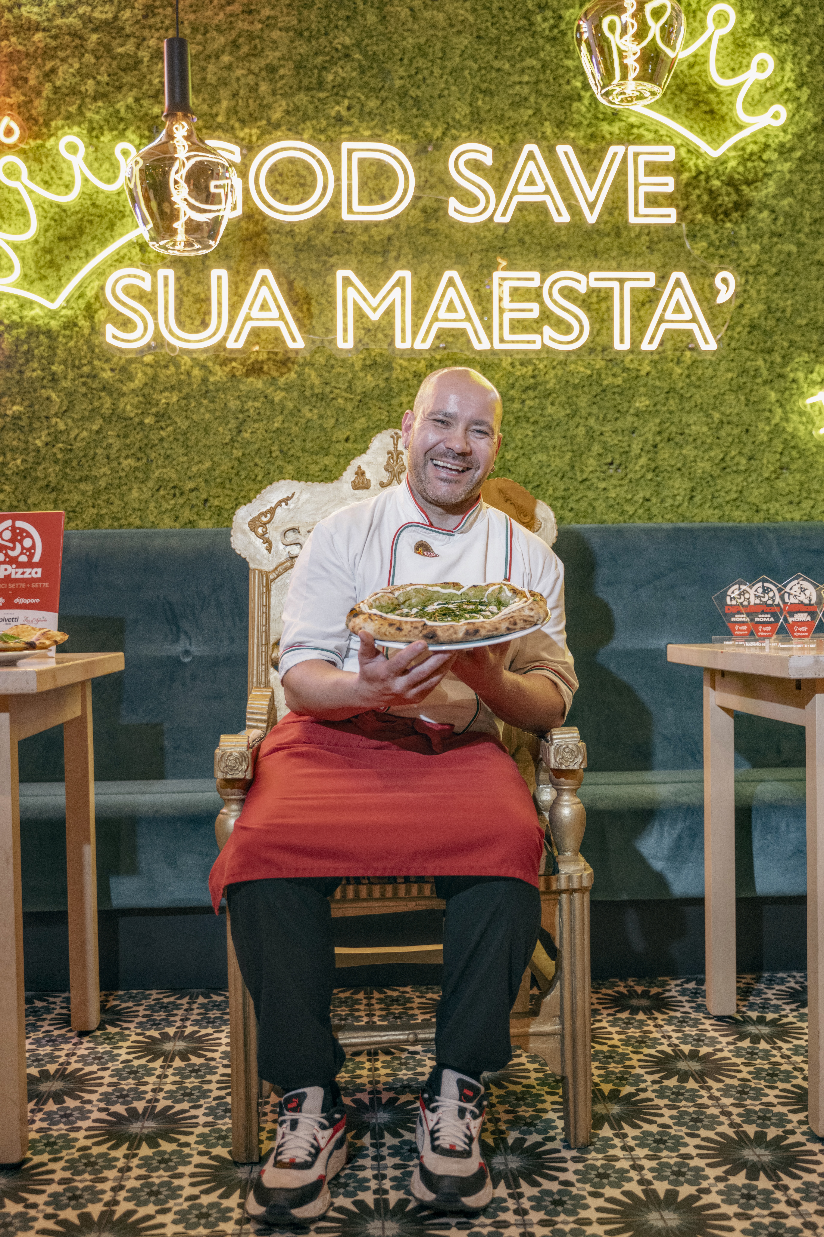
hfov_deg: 35.9
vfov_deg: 51.9
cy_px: 618
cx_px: 412
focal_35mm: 37
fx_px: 1270
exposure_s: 1/200
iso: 2000
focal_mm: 37
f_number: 2.8
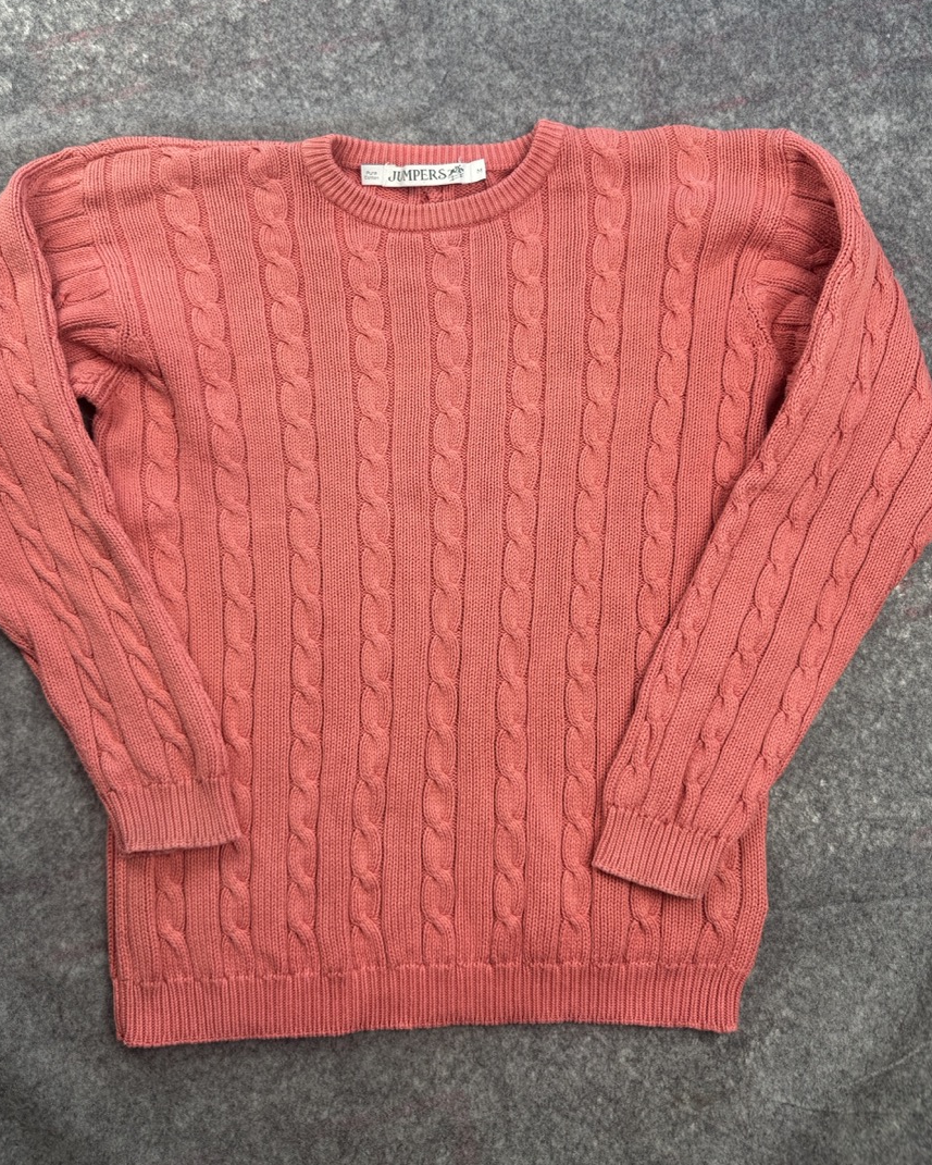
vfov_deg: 62.0
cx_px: 447
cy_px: 511
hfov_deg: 51.5
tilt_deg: -61.0
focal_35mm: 28
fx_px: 965
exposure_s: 1/100
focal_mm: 6.76
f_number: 1.78
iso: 80
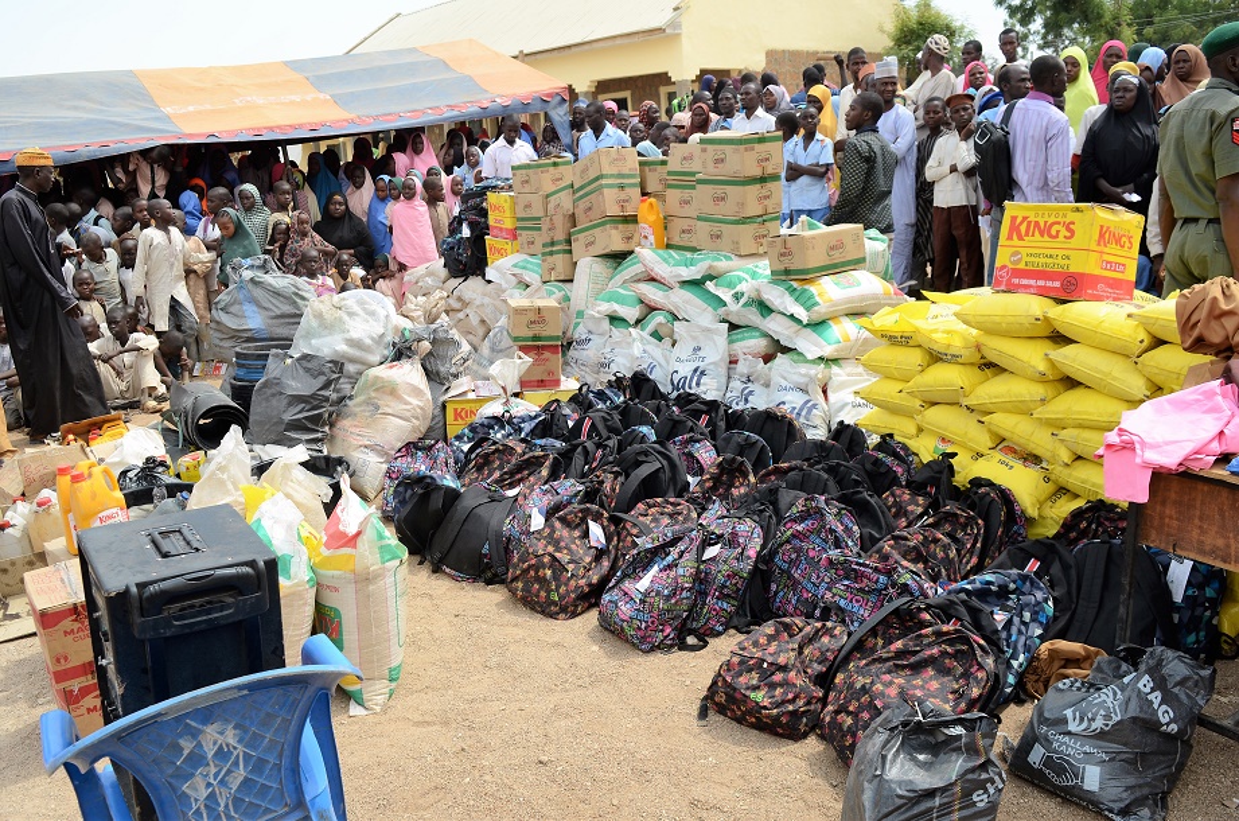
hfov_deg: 67.5
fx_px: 927
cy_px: 410
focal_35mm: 27
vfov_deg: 47.7
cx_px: 620
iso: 100
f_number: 7.1
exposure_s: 1/200
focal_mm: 18
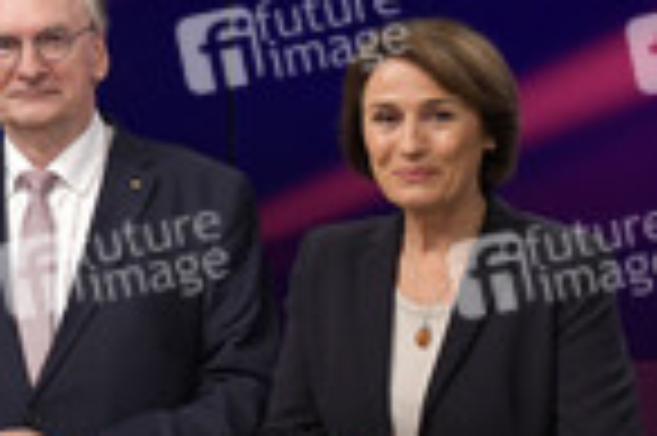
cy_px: 378
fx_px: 2133
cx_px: -277
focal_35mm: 117
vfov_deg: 11.6
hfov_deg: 16.3
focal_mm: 38
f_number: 6.3
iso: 2500
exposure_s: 1/200
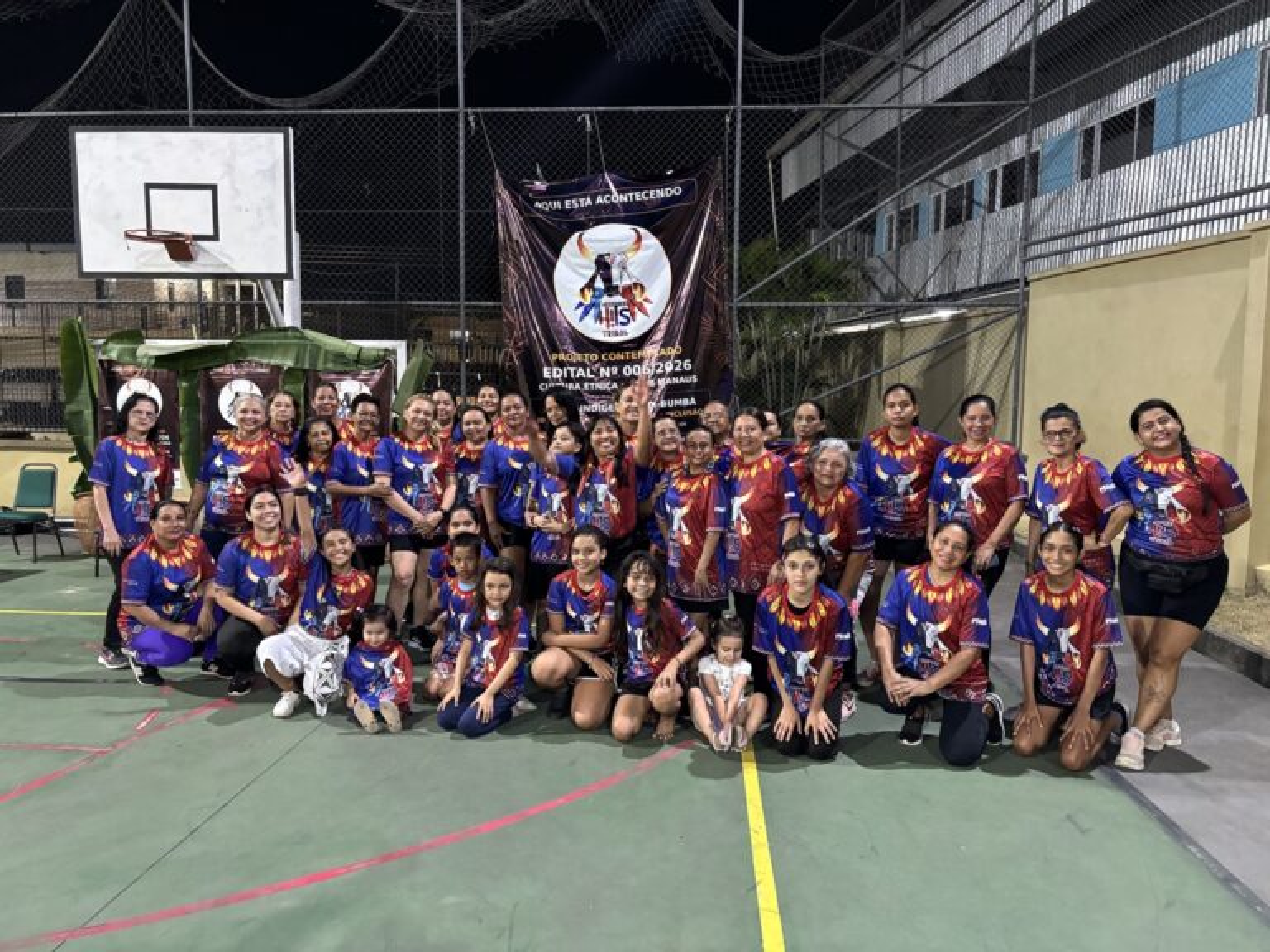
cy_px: 476
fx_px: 954
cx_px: 635
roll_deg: -0.8
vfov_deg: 53.1
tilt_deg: -5.8
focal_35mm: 26
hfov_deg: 67.3
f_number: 1.6
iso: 800
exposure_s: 1/30
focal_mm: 5.96
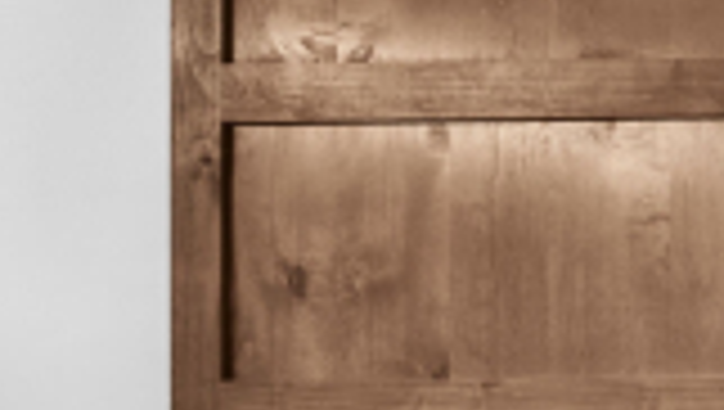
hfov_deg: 16.6
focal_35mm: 78
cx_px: 1594
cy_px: 482
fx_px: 1499
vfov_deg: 15.0
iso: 400
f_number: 11
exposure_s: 1.3
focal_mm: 16
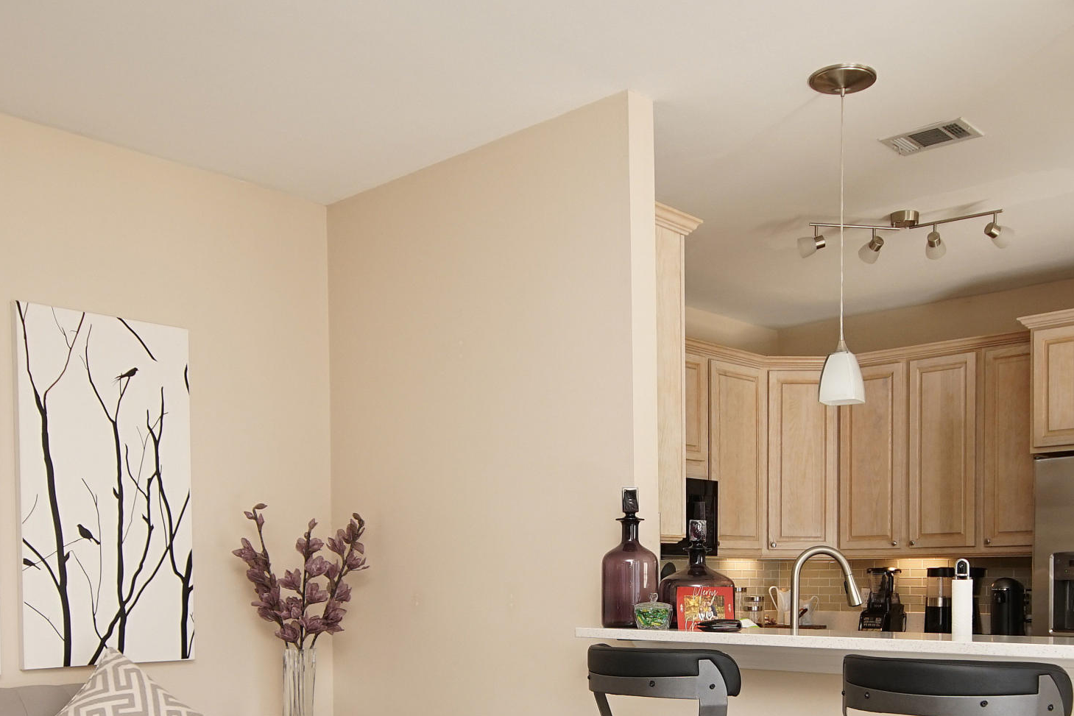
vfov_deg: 34.4
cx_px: 626
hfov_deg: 51.6
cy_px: 612
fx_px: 1104
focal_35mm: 37
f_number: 4.5
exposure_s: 1/60
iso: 250
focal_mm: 12
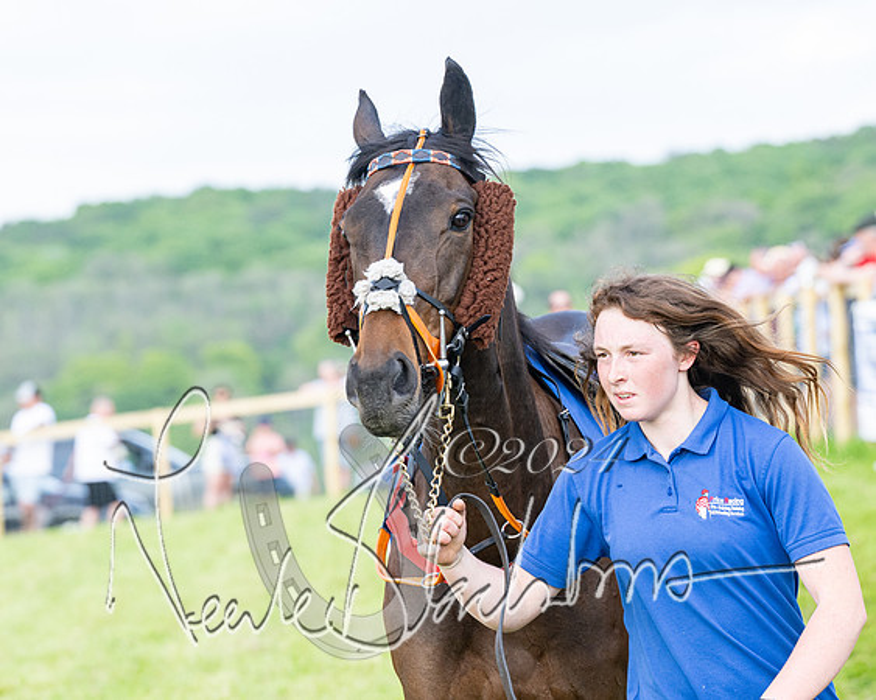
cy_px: 350
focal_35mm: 177
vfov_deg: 8.7
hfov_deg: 10.9
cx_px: 438
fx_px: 4585
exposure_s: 1/1000
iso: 400
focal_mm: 105
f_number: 4
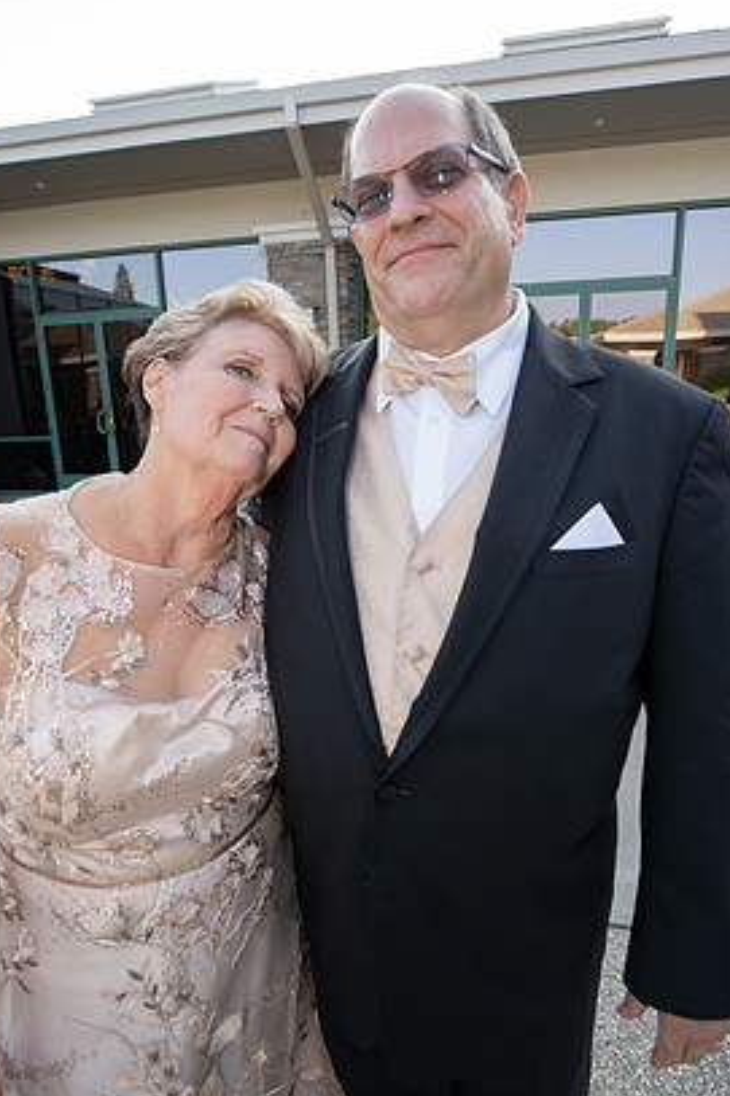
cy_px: 544
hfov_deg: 59.5
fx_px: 639
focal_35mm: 21
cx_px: 369
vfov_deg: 81.2
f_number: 5.6
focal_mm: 19
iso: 320
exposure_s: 1/250
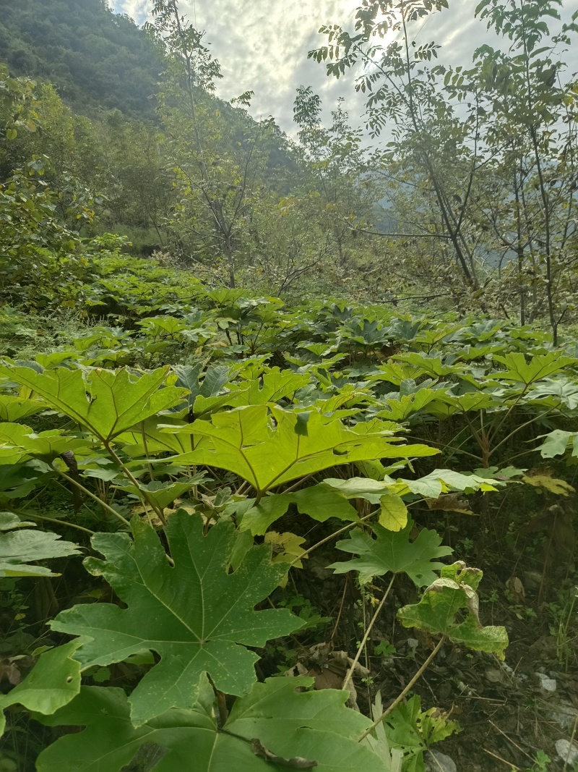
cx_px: 289
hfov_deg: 58.9
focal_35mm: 23
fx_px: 512
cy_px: 386
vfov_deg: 73.9
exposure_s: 1/100
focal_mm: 5.59
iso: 164
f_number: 1.88
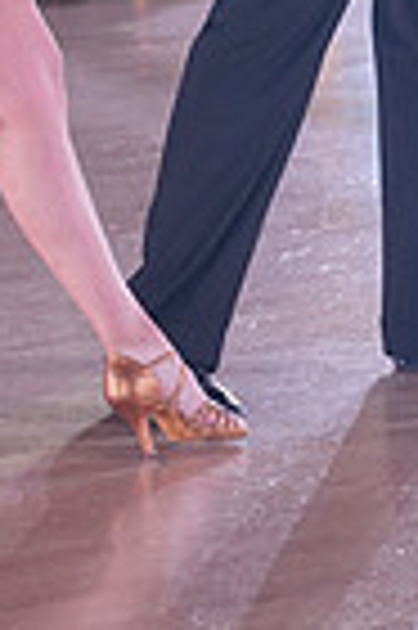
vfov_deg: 6.5
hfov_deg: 4.4
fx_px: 5430
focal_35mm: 311
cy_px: -324
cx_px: 169
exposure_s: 1/400
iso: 2000
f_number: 4
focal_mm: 75
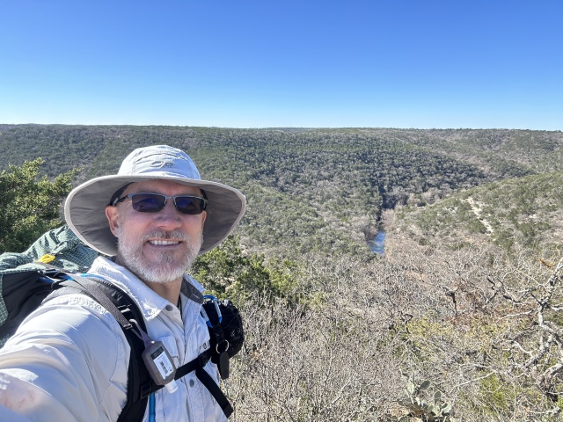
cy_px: 211
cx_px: 282
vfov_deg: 58.9
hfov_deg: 73.9
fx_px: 374
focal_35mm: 23
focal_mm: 2.69
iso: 25
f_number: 1.9
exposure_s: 1/600
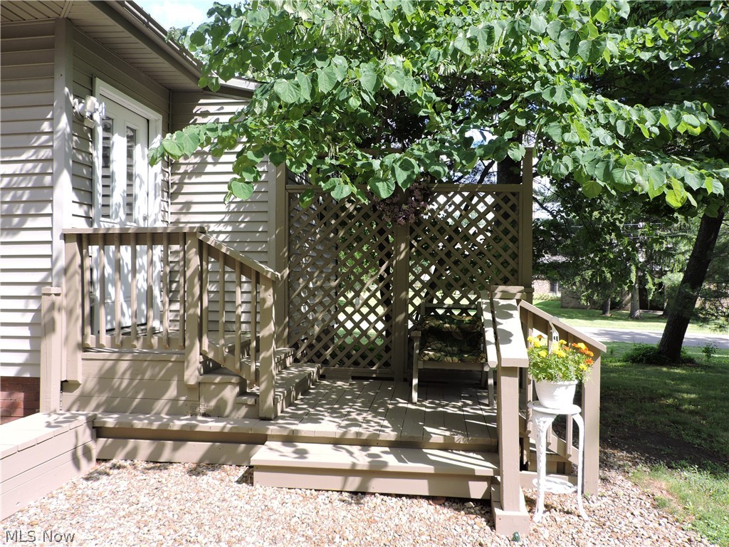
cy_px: 274
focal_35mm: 24
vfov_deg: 56.8
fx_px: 505
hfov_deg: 71.6
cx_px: 364
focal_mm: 4.3
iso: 100
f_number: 3
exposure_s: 1/250
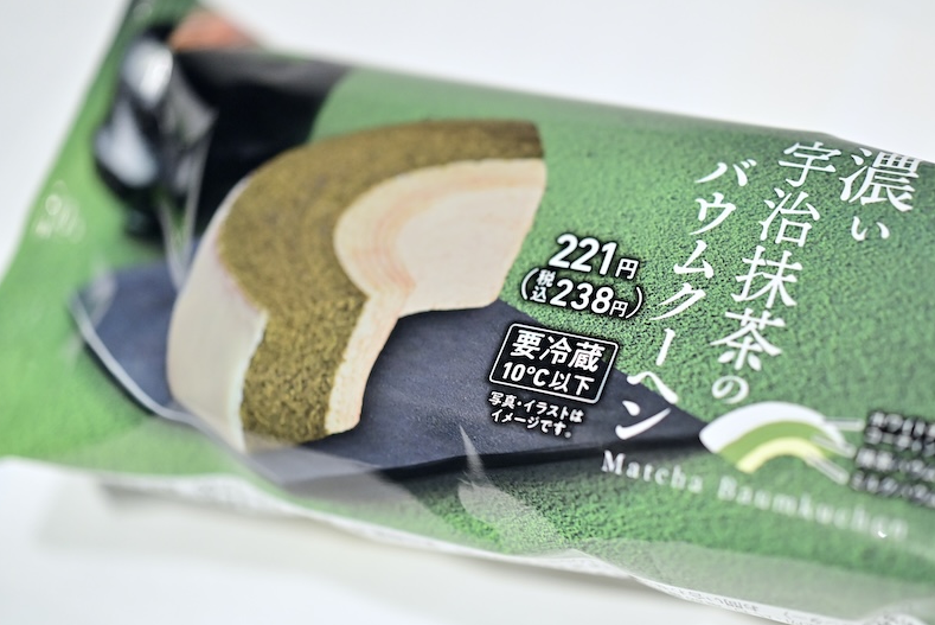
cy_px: 355
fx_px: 1975
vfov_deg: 18.0
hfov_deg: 26.6
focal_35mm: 76
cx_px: 584
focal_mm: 60
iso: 3200
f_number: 3
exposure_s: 1/200
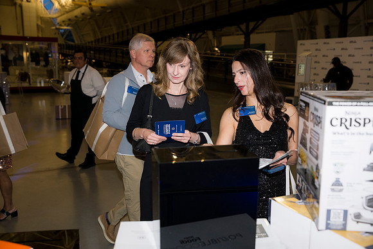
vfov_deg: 37.9
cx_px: 186
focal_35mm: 35
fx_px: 363
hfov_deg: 54.4
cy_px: 124
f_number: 4
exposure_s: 1/60
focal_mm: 35
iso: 800
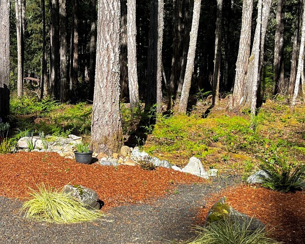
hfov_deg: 32.7
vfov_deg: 28.1
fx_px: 488
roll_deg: +1.5
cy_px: 109
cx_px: 21
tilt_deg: -6.7
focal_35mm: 54
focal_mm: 5.1
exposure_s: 1/1225
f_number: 1.6
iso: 50
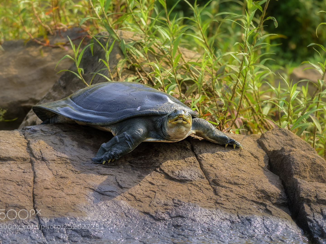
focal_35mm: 486
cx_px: 167
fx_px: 4577
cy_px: 122
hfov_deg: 4.1
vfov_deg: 3.1
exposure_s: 1/800
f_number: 5.6
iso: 400
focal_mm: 300
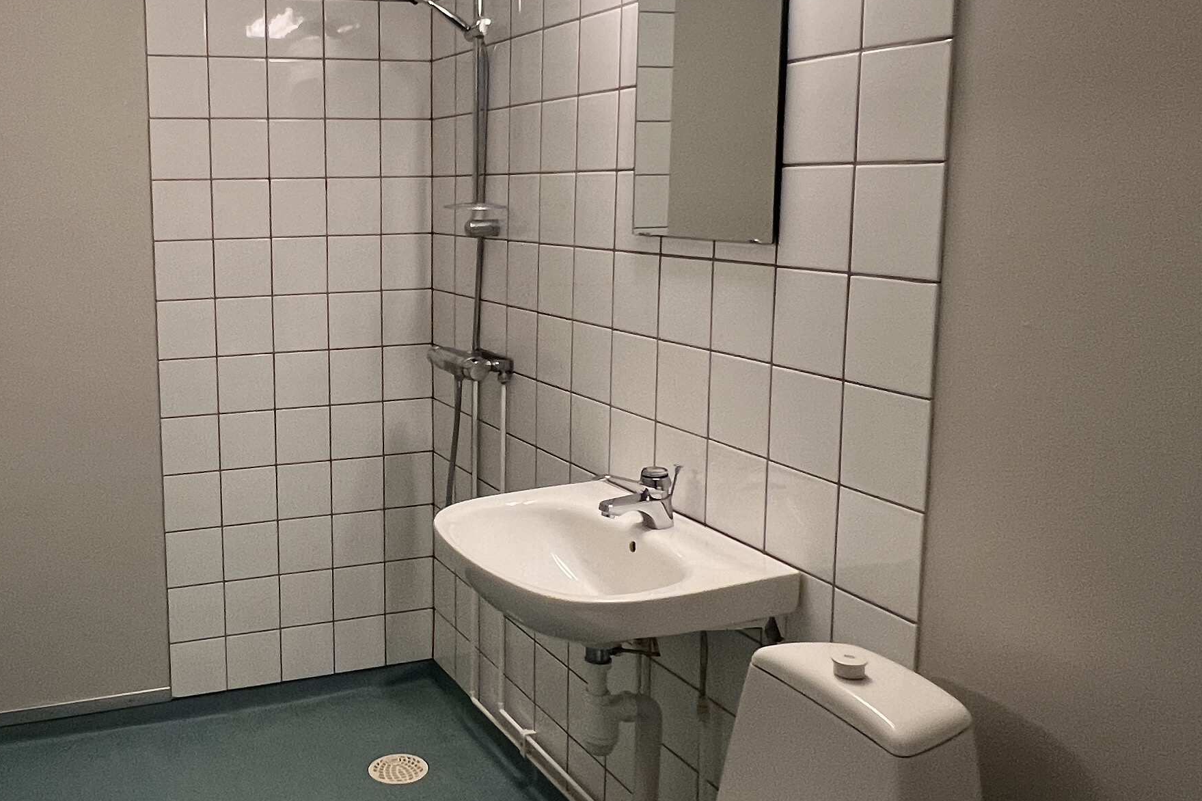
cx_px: 341
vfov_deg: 42.2
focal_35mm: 31
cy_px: 336
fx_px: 1035
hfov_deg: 58.0
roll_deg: +0.0
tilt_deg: -7.8
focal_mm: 1.57
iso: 200
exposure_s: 1/50
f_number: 1.8
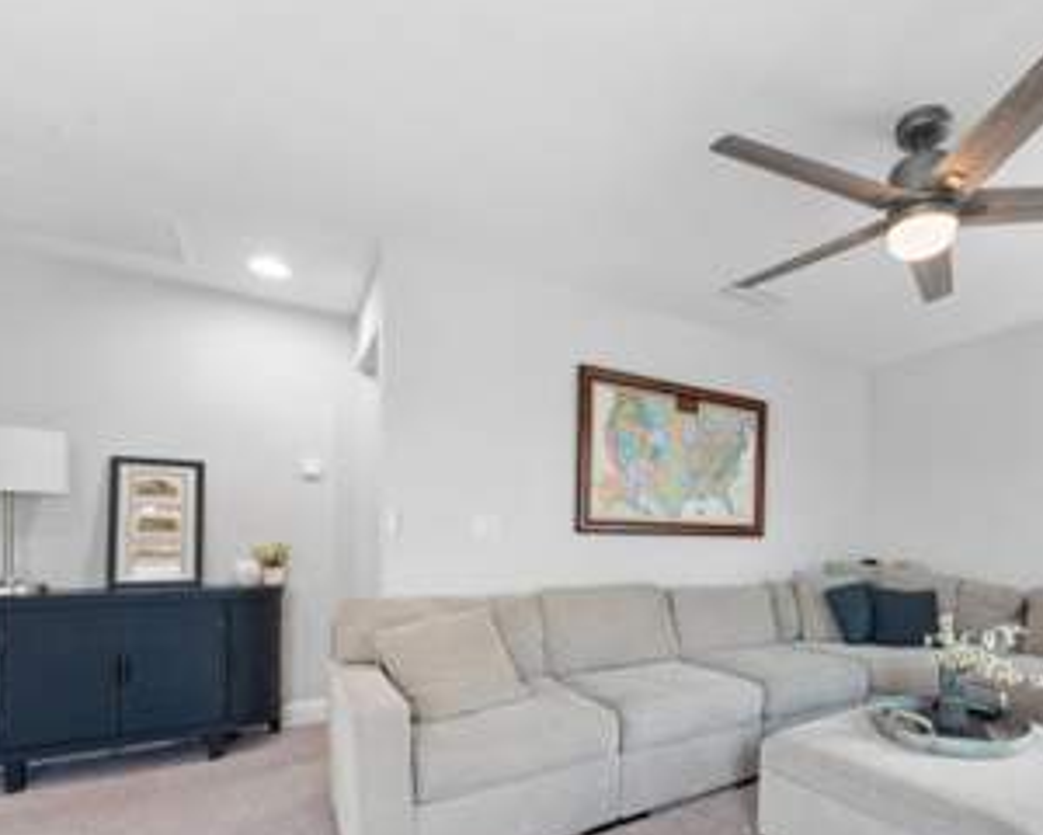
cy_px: 543
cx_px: 681
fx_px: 556
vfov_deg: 72.0
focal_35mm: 18
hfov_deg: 83.9
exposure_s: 1/8
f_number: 8
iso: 400
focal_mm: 12
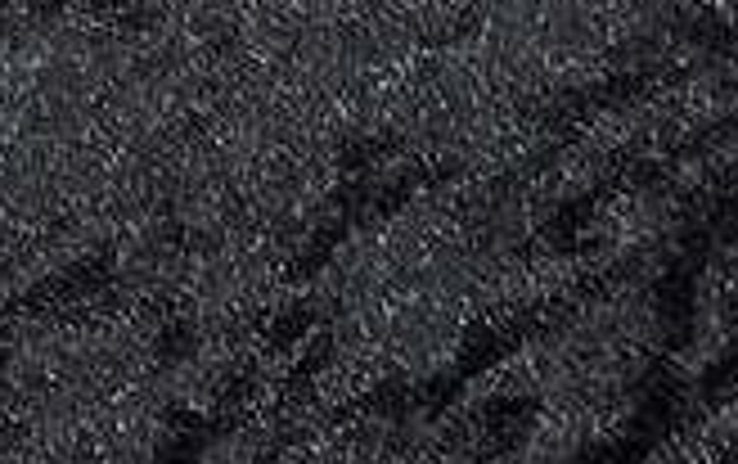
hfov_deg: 4.7
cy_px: 1194
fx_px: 8660
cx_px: -1534
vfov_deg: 3.0
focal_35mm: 430
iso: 100
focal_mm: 5.96
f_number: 1.6
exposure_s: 1/40
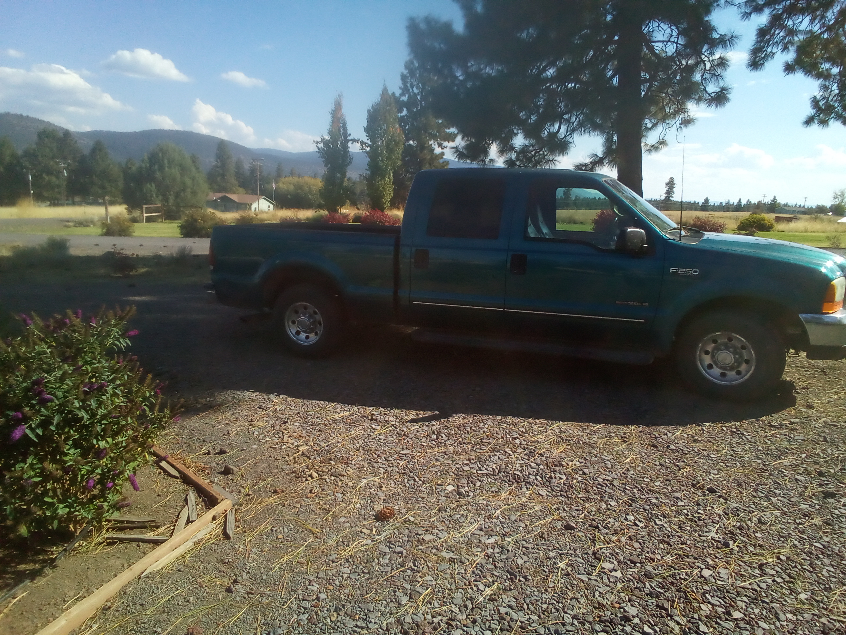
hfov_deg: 69.4
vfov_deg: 54.9
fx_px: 611
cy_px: 318
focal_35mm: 25
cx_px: 423
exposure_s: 1/1001
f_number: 2.4
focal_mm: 2.05
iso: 100
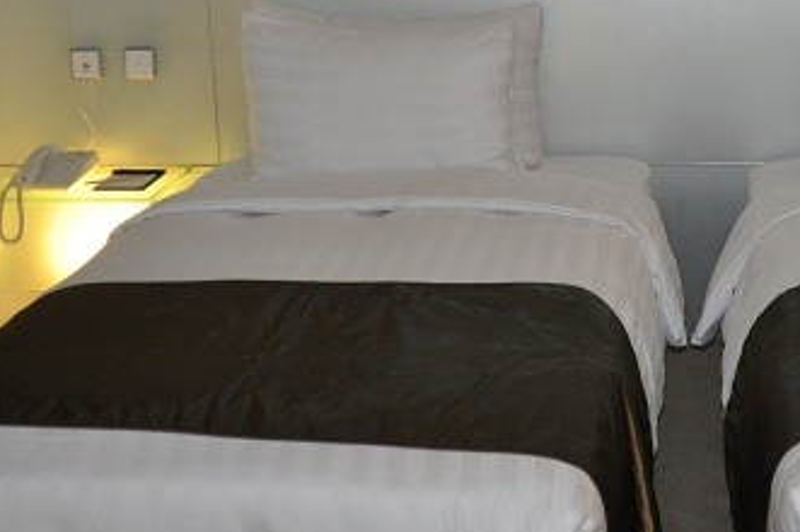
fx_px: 1554
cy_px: 118
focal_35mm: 70
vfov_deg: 19.3
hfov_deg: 28.0
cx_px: 691
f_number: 2.8
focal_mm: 24
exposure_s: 1/60
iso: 800
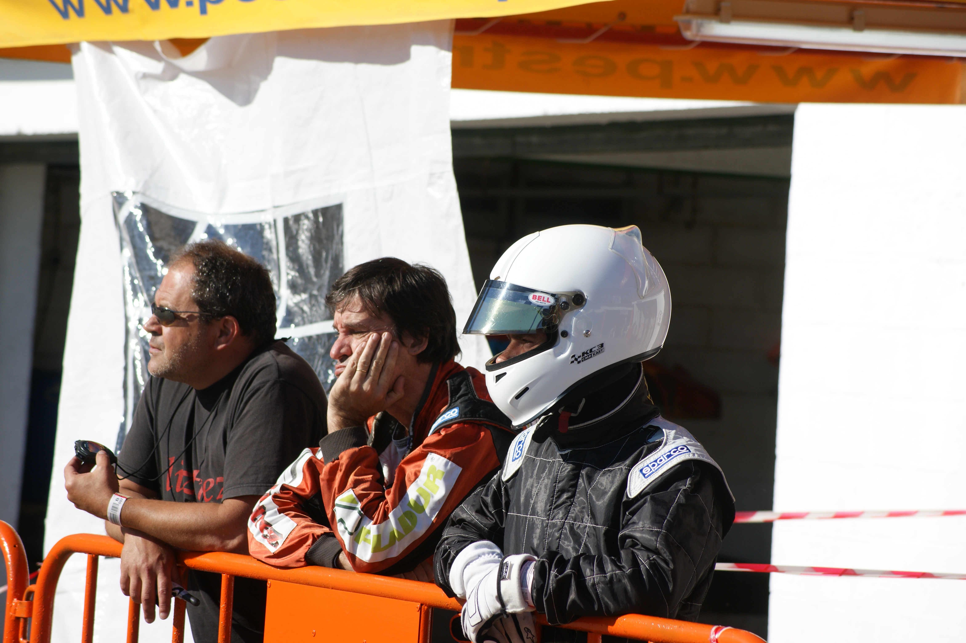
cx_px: 483
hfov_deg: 11.4
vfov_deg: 7.6
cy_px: 322
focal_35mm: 180
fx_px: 4827
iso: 100
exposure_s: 1/400
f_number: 6.3
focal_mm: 120
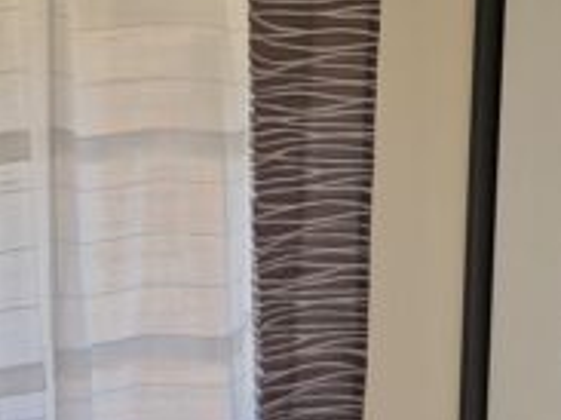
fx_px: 1620
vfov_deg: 14.4
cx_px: -12
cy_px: 471
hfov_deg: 19.1
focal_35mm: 100
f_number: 1.8
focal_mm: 5.4
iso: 160
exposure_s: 1/180
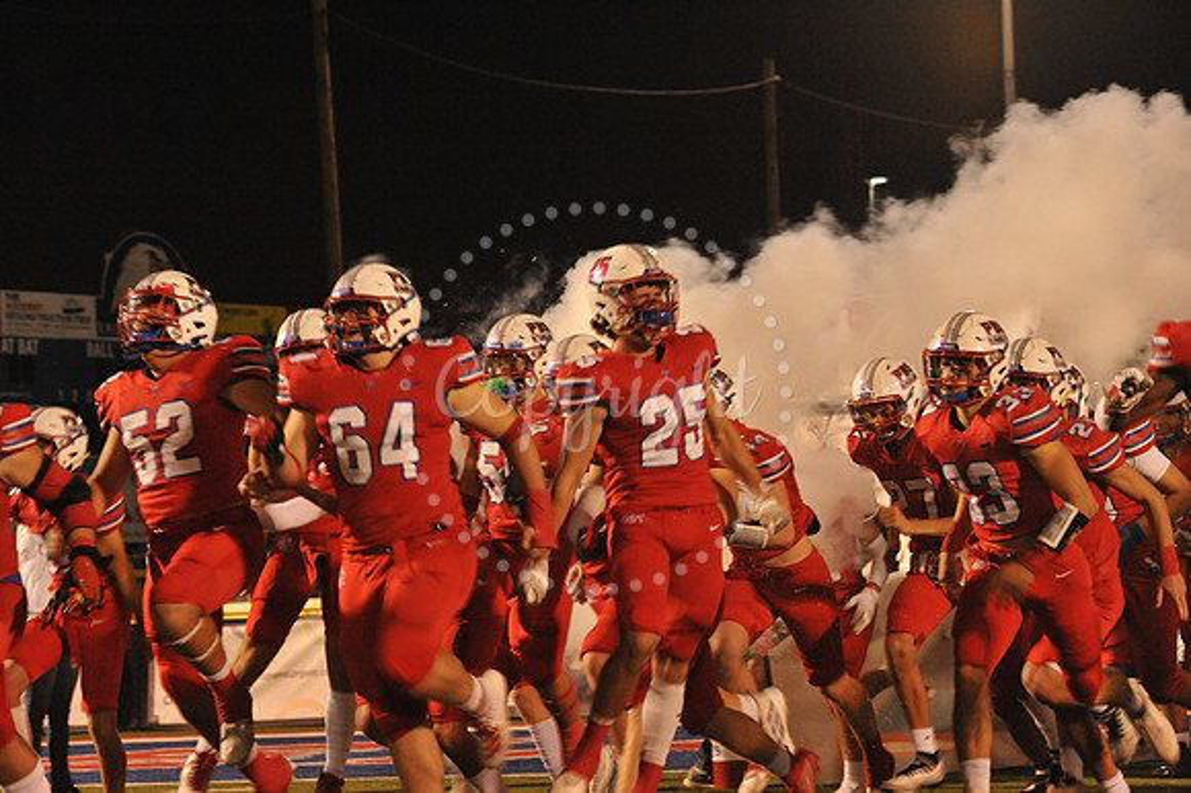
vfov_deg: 11.0
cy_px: 396
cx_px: 596
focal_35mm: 125
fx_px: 4133
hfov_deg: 16.4
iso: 5000
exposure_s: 1/160
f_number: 7.1
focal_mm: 125
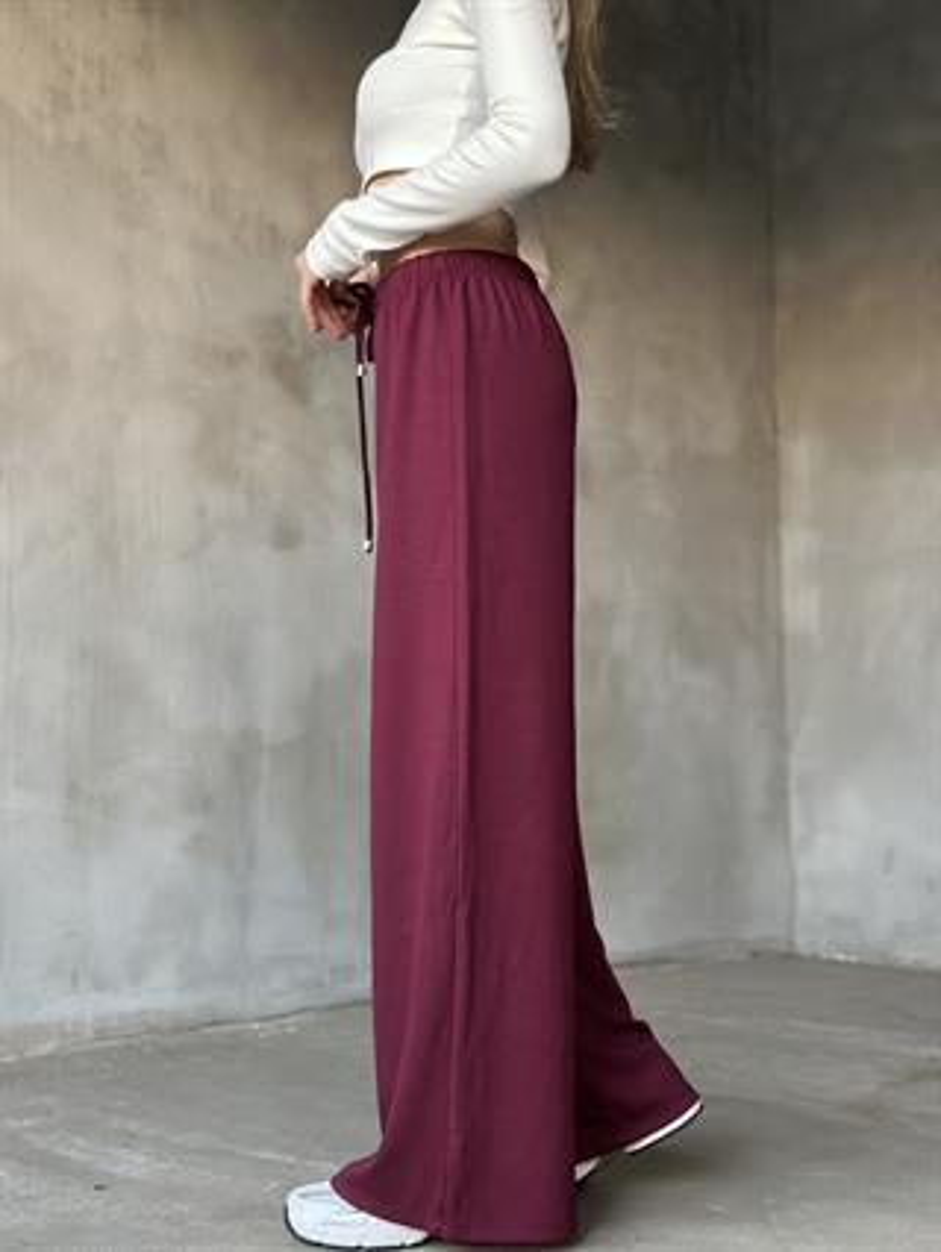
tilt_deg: +4.0
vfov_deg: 39.6
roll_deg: -1.1
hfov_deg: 30.3
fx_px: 1738
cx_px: 470
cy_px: 626
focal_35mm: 48
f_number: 1.78
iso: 400
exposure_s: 1/58
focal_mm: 6.86
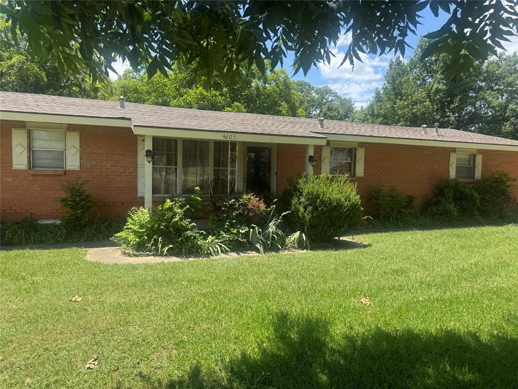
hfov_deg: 71.6
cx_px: 259
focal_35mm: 24
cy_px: 194
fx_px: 359
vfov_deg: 56.8
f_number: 1.78
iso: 80
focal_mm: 6.76
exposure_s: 1/1721
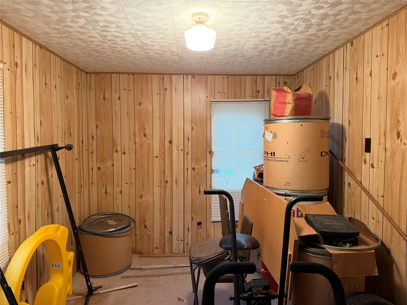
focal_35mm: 24
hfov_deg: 71.6
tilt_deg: -2.9
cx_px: 204
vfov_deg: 56.8
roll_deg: +0.4
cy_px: 152
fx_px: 282
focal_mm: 6.76
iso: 320
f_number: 1.78
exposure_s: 1/60
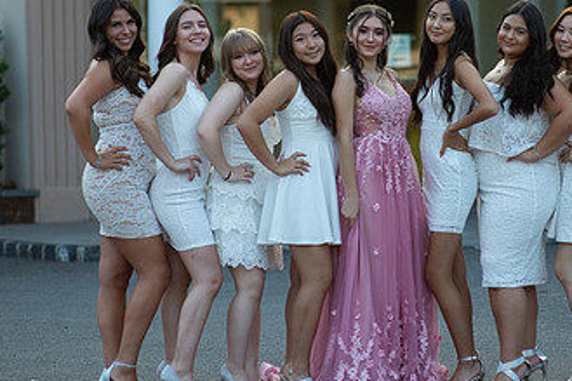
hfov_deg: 13.7
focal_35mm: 150
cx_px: 372
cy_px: 106
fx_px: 2382
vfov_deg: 9.1
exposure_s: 1/1000
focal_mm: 85
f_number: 2
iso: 250
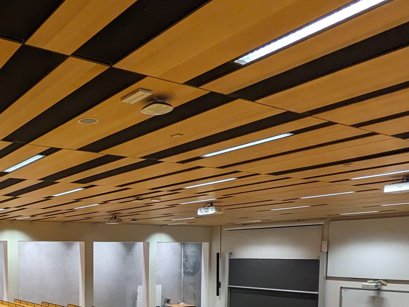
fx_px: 437
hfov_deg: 46.5
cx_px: 62
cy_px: 289
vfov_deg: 35.8
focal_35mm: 37
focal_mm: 1.83
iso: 270
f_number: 2.2
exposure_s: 1/50
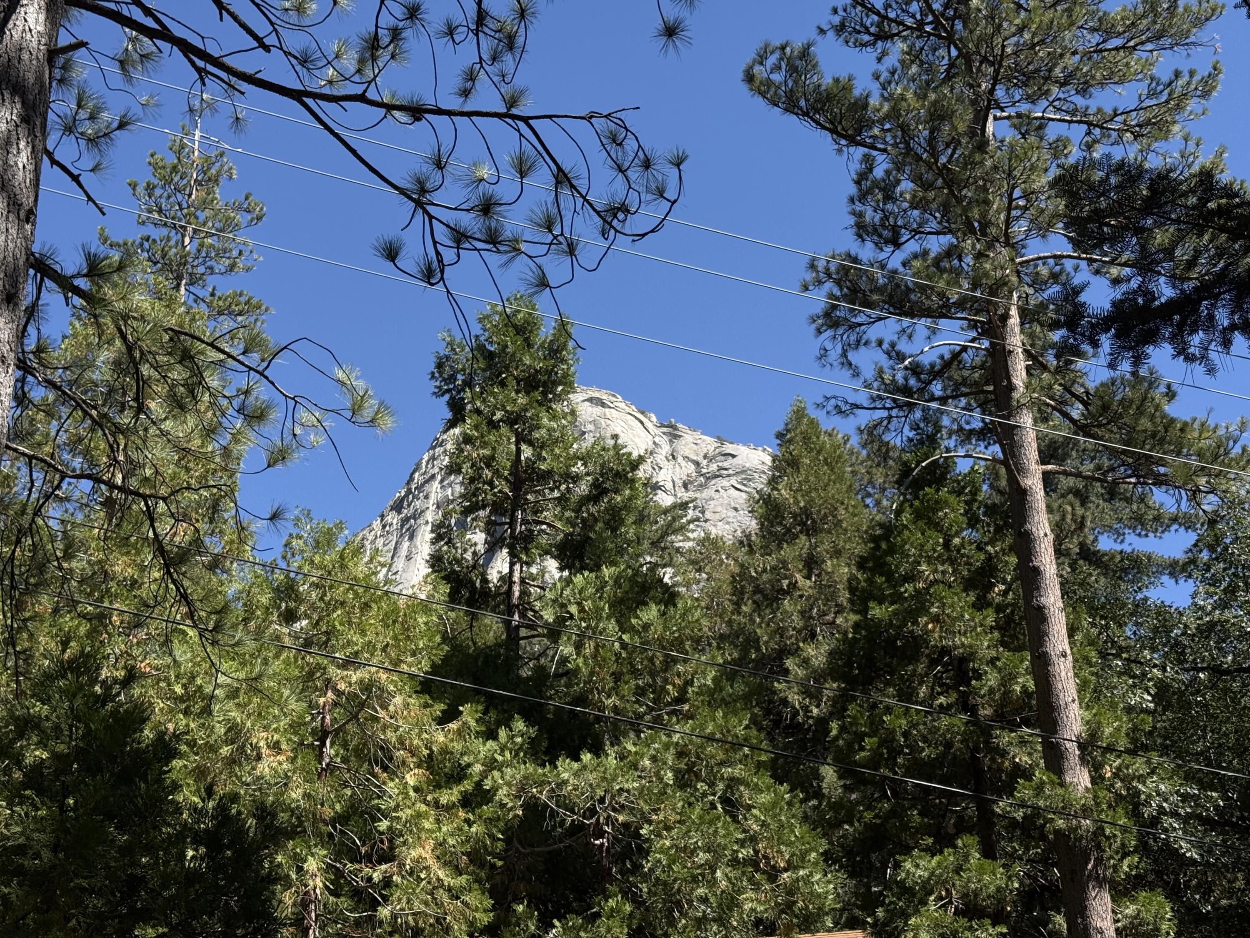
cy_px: 469
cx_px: 625
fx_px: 1733
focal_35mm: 48
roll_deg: +2.0
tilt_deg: +27.4
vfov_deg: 30.3
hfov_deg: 39.7
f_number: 1.78
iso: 64
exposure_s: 1/3891
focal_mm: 6.76
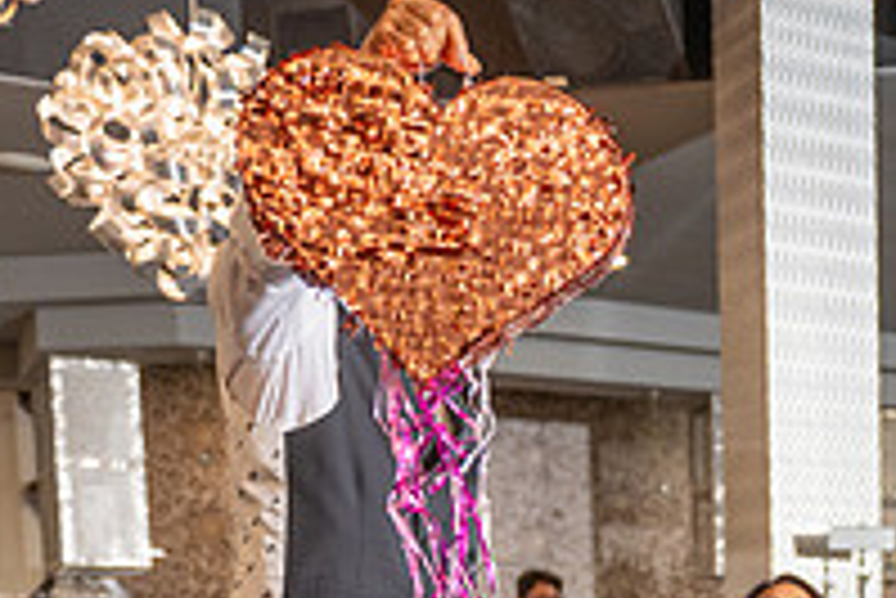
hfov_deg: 25.8
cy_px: 839
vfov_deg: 17.9
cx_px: 1072
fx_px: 1743
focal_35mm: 70
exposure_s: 1/125
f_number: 2.8
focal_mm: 24
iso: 800
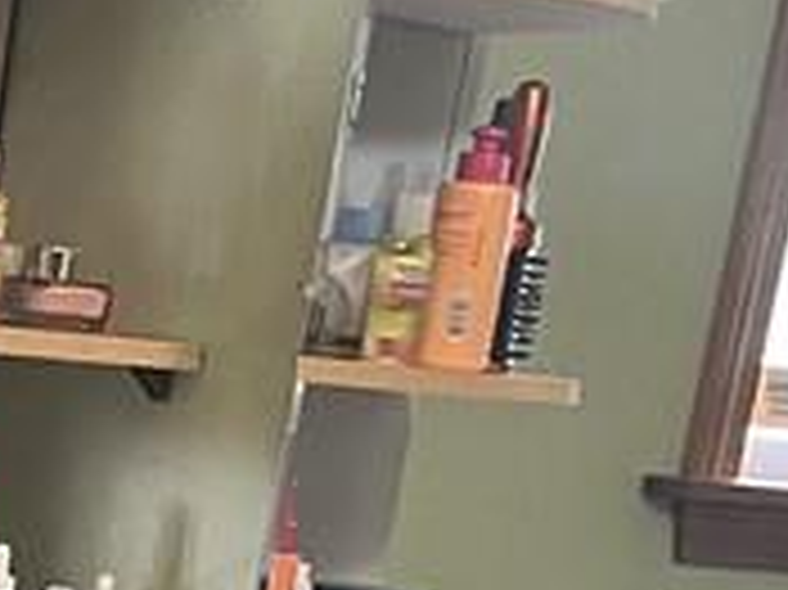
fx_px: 3458
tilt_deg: -12.9
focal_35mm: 152
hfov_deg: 11.4
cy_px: 1063
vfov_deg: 9.3
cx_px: -928
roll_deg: -5.2
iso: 200
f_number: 1.6
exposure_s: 1/60
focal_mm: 5.1
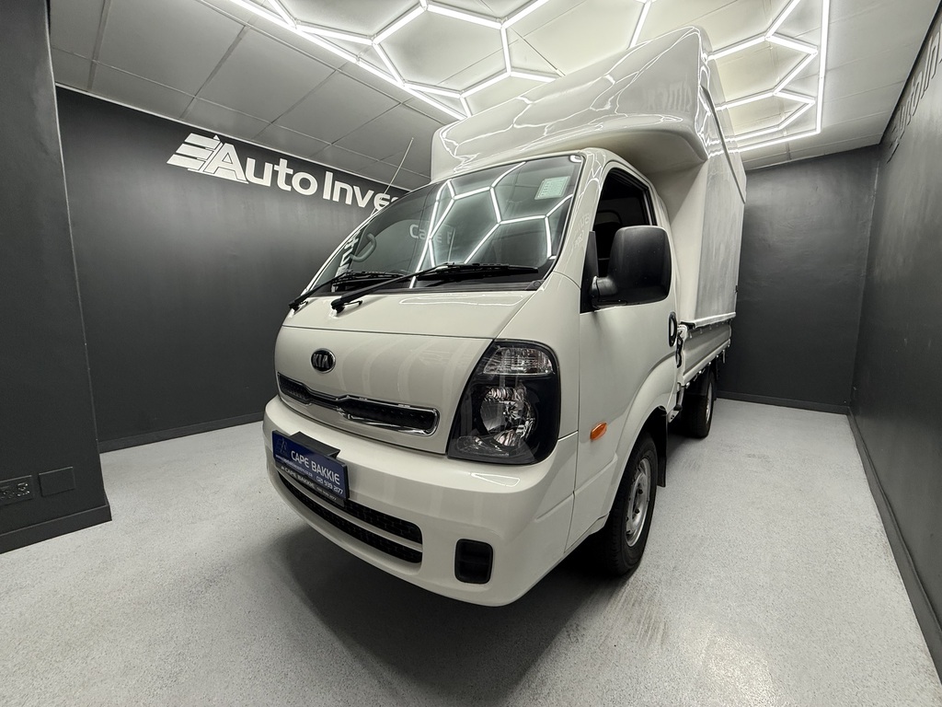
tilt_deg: -7.2
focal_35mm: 14
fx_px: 381
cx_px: 471
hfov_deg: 102.1
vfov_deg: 85.7
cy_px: 354
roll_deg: -0.2
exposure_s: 1/100
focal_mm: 2.22
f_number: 2.2
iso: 200
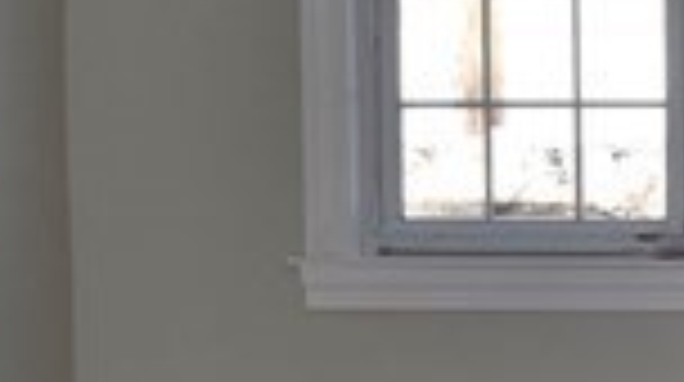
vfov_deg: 6.3
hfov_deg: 11.2
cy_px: 276
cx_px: 648
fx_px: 3459
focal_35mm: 191
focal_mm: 18
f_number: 6.3
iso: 100
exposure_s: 1/160
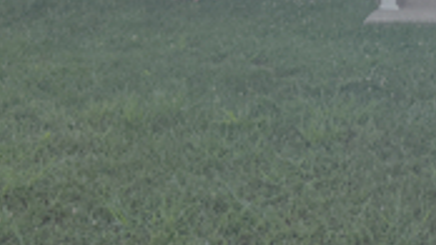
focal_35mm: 96
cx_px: 316
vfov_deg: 12.1
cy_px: -112
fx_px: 1110
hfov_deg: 22.1
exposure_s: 1/2445
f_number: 1.78
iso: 100
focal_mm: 6.76
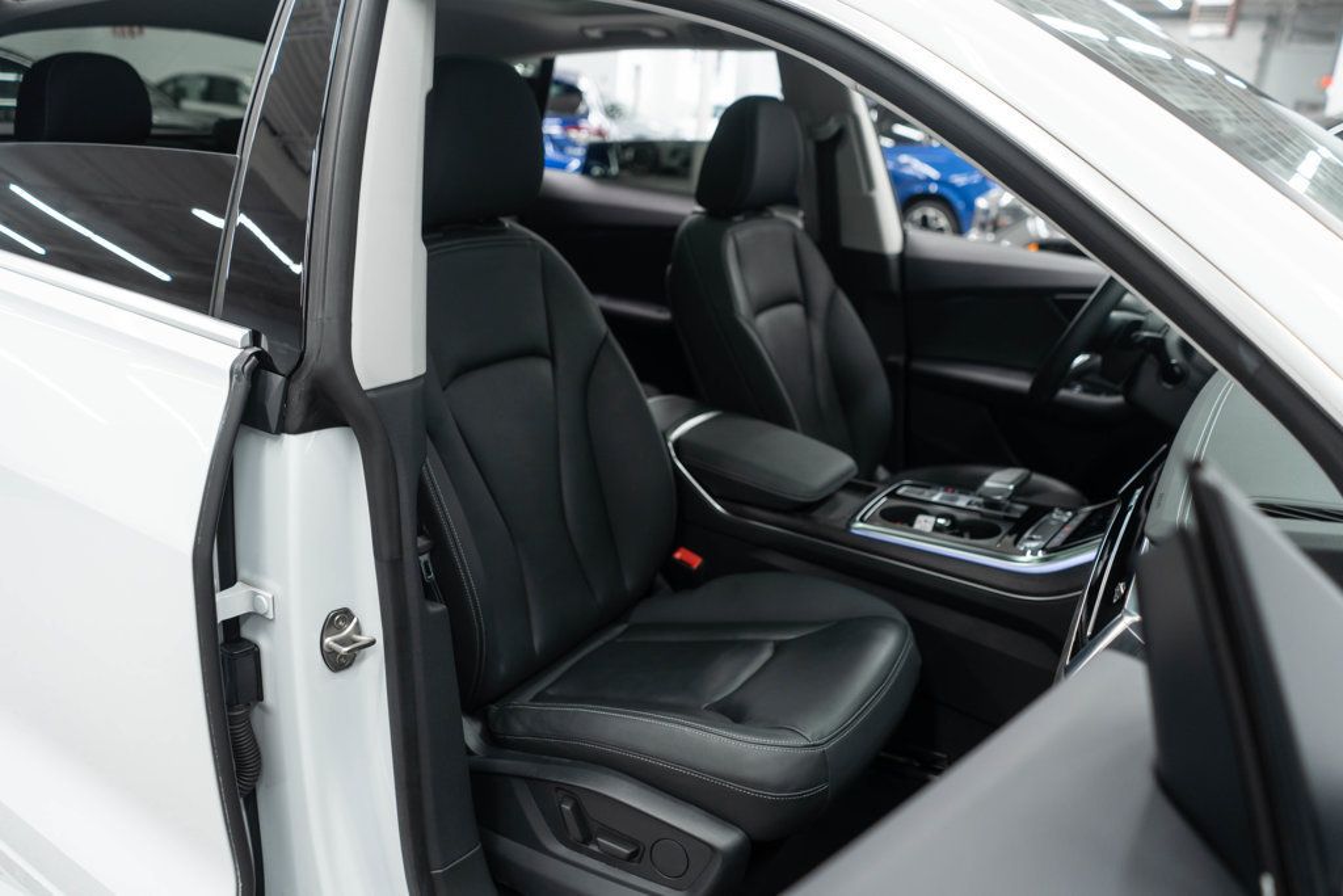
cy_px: 448
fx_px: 1045
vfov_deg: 46.4
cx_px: 672
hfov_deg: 65.5
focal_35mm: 28
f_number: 3.2
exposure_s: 1/50
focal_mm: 28
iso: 500
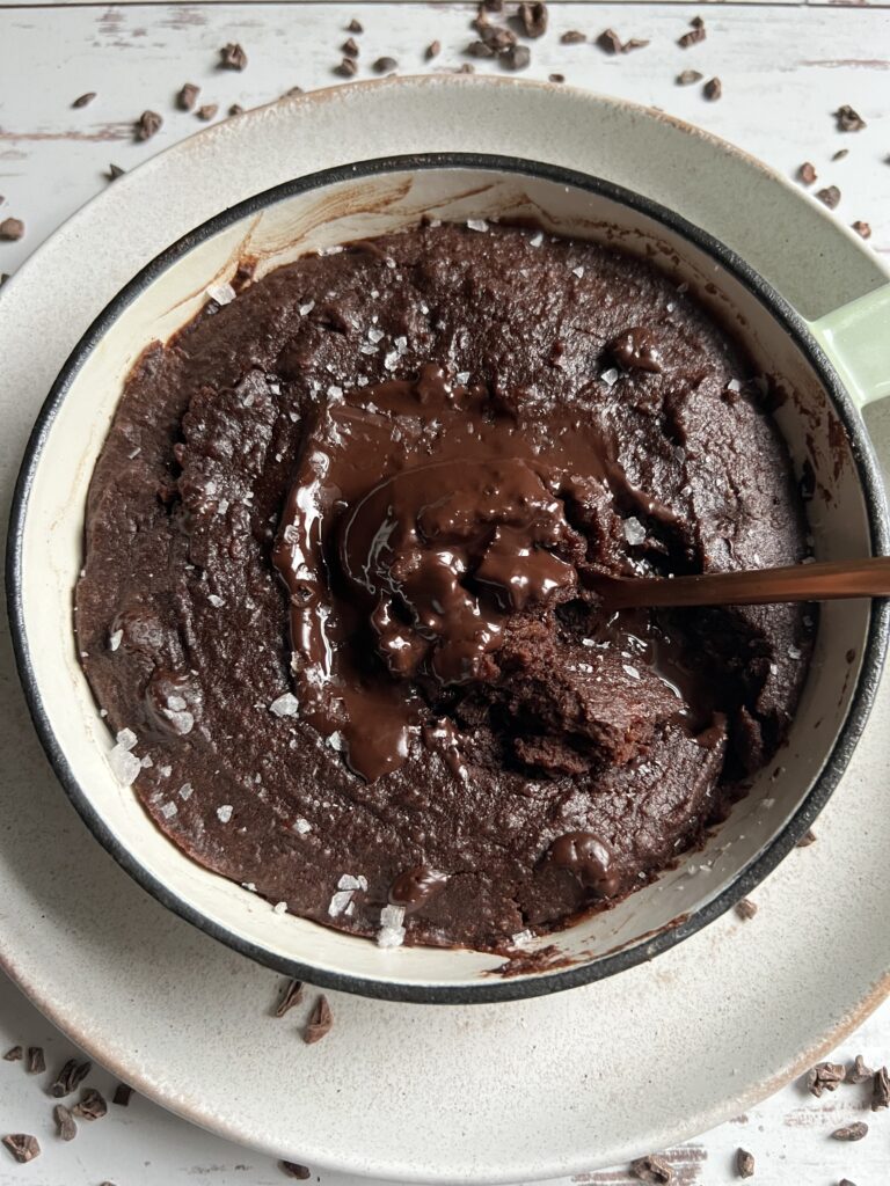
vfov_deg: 67.3
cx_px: 445
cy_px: 593
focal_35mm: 26
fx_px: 891
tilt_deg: -77.1
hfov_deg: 53.1
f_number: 1.5
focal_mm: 5.7
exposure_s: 1/40
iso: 640
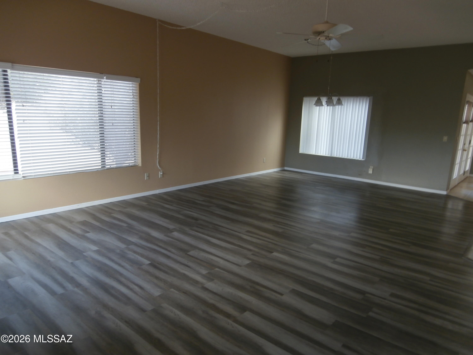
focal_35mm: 24
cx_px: 236
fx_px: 328
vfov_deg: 56.8
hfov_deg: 71.6
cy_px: 178
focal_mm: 4.2
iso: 100
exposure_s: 1/10
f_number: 3
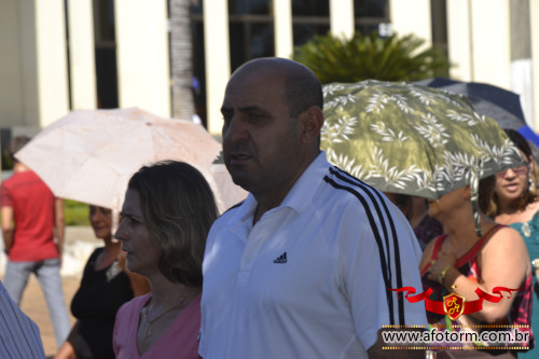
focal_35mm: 158
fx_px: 2357
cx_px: 270
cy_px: 180
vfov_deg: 8.7
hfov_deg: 13.0
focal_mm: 105
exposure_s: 1/200
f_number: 9
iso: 100
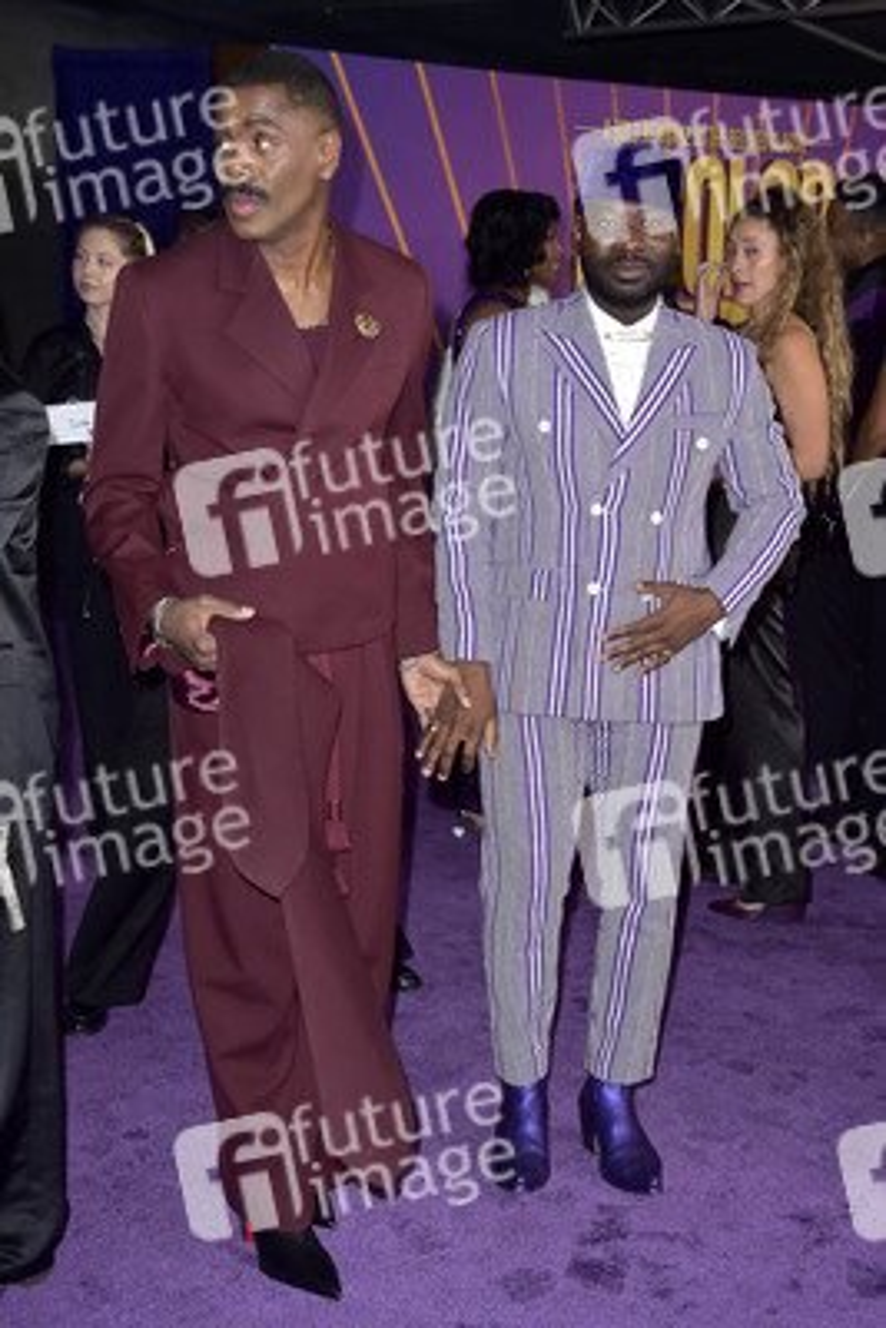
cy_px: 664
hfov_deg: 24.2
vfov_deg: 35.6
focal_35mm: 56
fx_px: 2065
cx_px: 443
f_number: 6.3
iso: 400
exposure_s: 1/250
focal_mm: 56
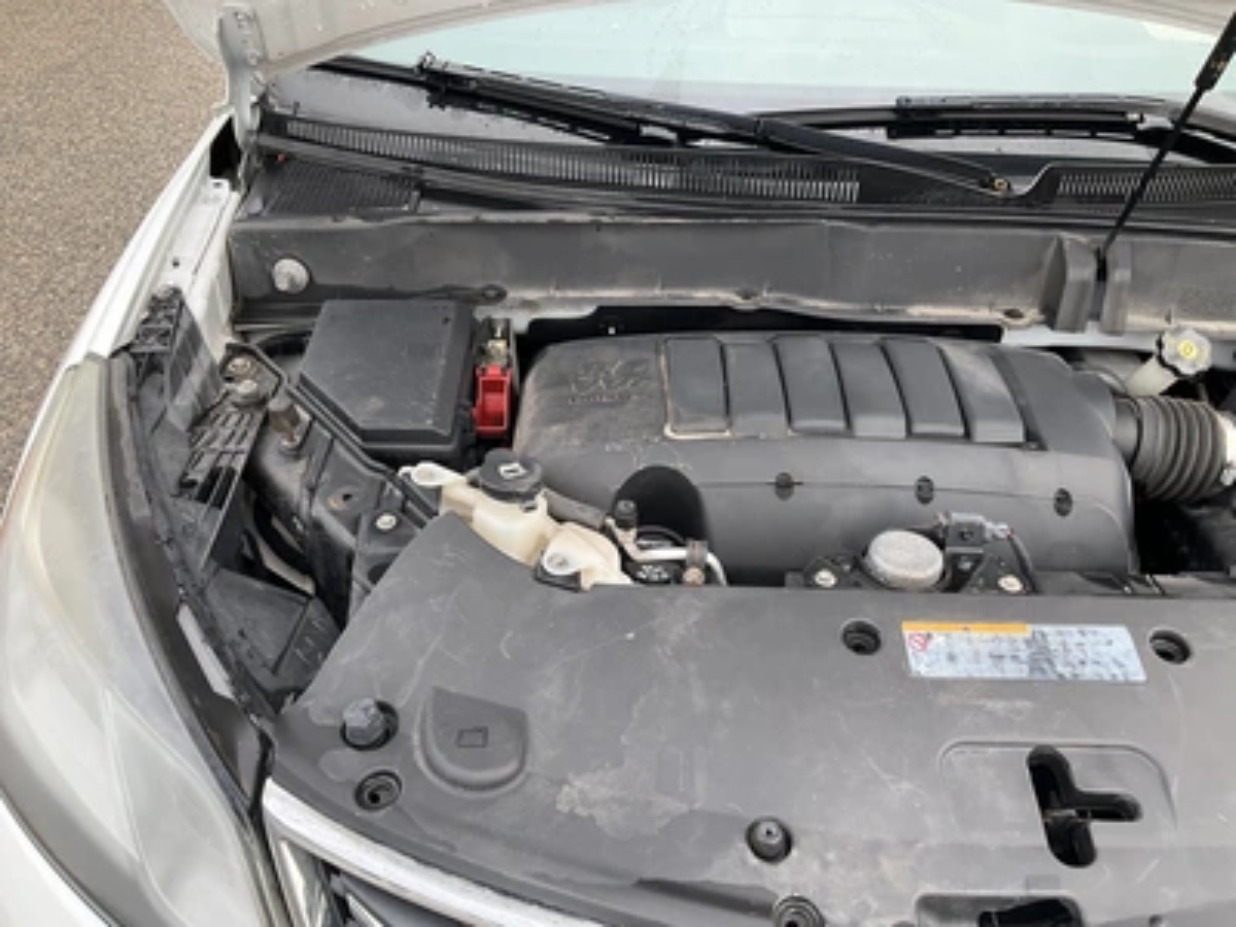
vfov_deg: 48.2
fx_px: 1035
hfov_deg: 61.7
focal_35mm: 29
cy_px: 464
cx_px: 618
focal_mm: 3
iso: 25
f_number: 1.8
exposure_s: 1/262
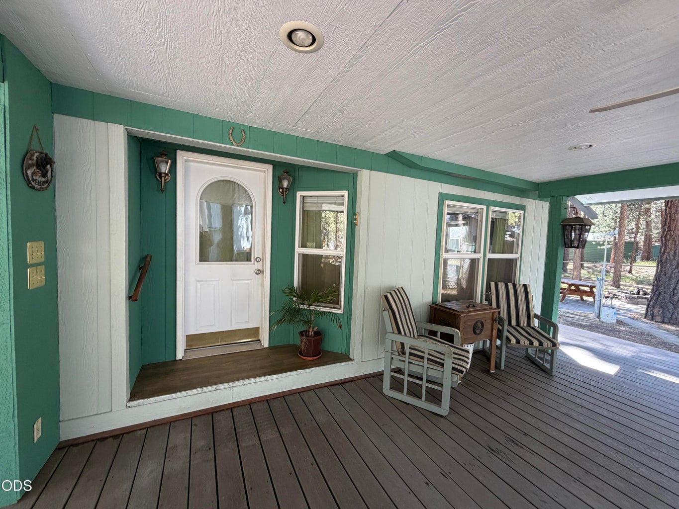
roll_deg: -1.6
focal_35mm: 14
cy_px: 254
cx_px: 340
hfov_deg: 102.1
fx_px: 275
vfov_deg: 85.7
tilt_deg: -3.7
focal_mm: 2.22
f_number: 2.2
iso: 160
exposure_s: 1/121
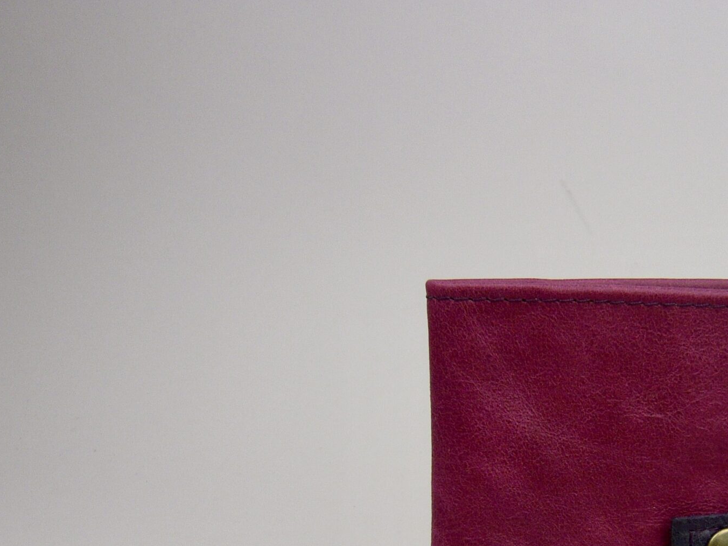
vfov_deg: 26.5
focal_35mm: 53
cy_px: 499
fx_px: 1115
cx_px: 574
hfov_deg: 35.1
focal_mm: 4.6
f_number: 2.8
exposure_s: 1/100
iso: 100
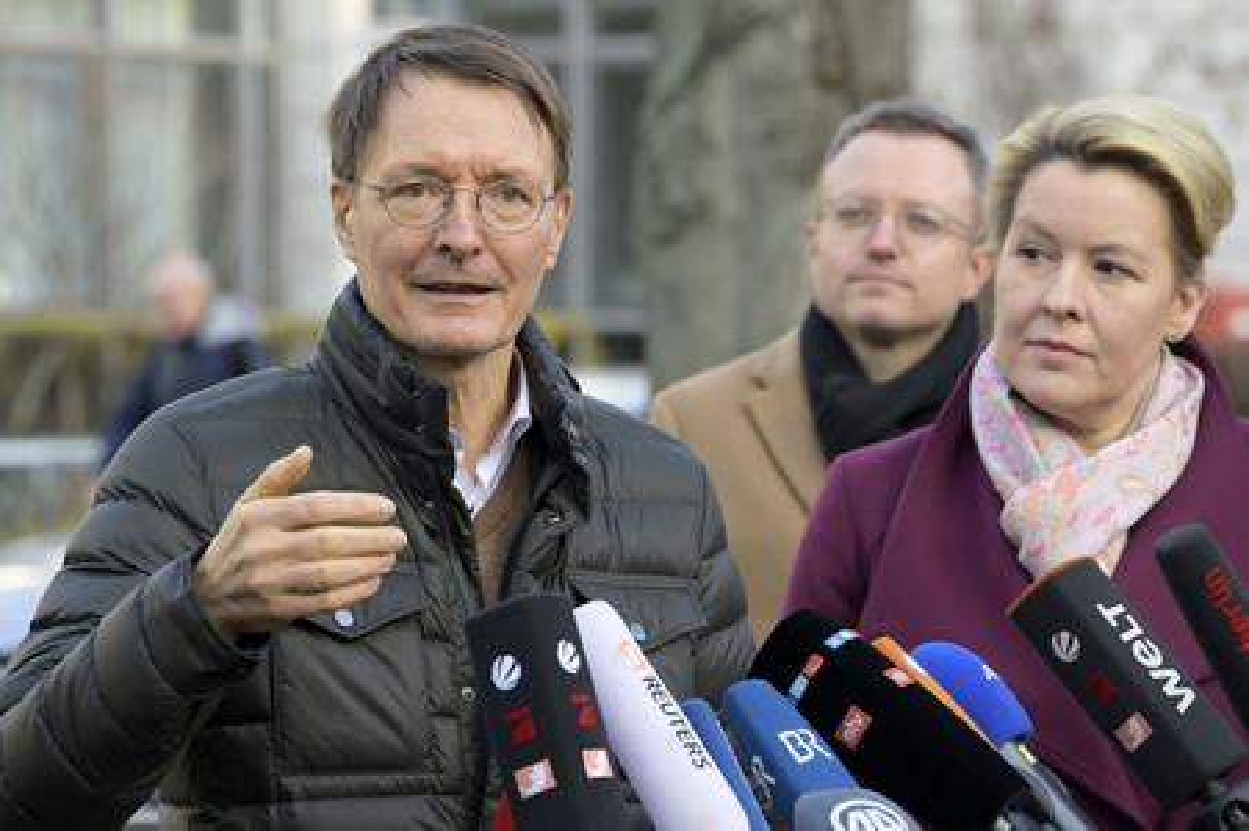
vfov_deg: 6.9
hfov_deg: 10.3
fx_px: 6934
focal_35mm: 200
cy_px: 416
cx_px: 624
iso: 2000
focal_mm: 200
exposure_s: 1/400
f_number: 7.1
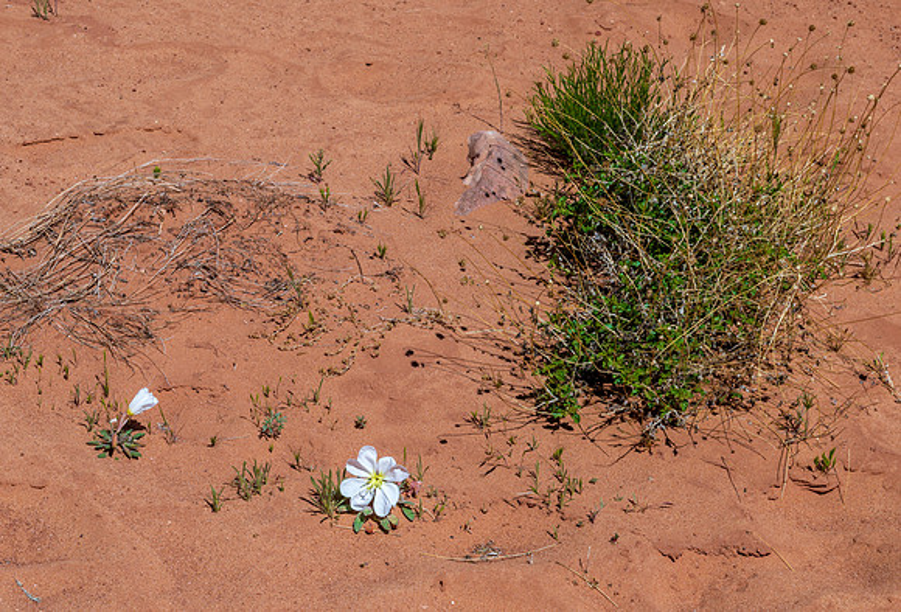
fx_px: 2409
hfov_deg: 21.2
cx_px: 369
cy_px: 381
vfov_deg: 14.5
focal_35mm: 96
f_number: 18
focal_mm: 70
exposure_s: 1/250
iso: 140
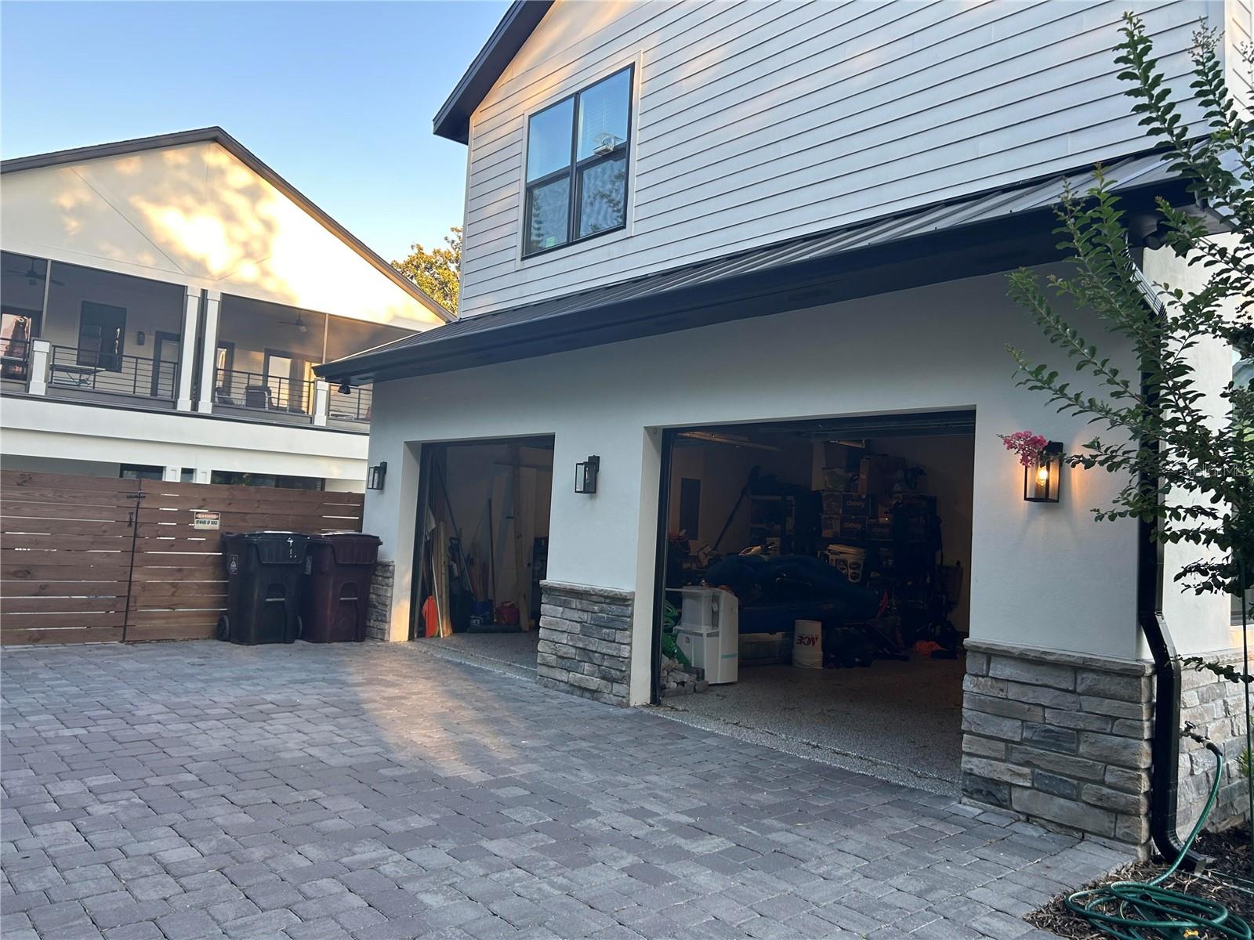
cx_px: 627
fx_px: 942
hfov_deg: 67.3
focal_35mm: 26
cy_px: 470
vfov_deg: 53.1
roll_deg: -3.1
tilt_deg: +4.7
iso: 40
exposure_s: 1/179
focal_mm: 5.7
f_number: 1.5
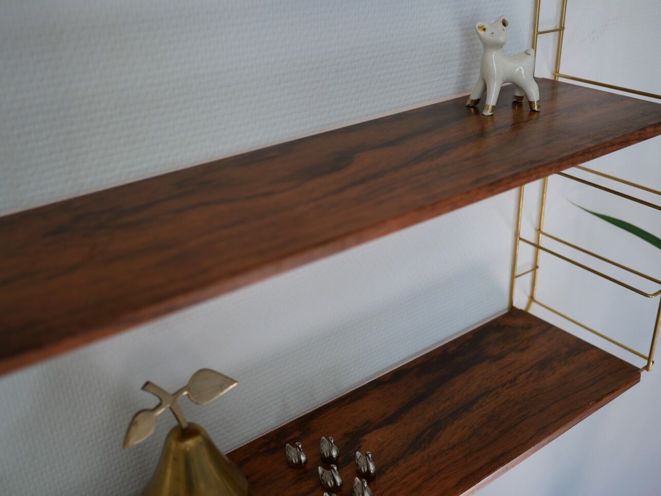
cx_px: 330
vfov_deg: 36.0
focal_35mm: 40
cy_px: 248
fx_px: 764
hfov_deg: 46.8
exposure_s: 1/200
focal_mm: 20
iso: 200
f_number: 2.2
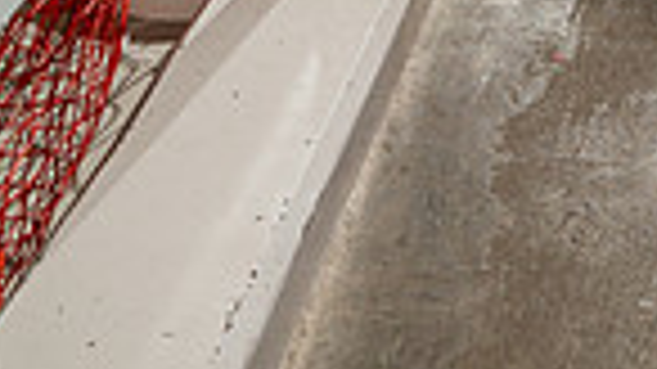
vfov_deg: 9.3
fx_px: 1968
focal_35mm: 113
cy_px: -598
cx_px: 536
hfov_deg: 18.8
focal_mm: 35
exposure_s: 1/250
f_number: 7.1
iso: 200
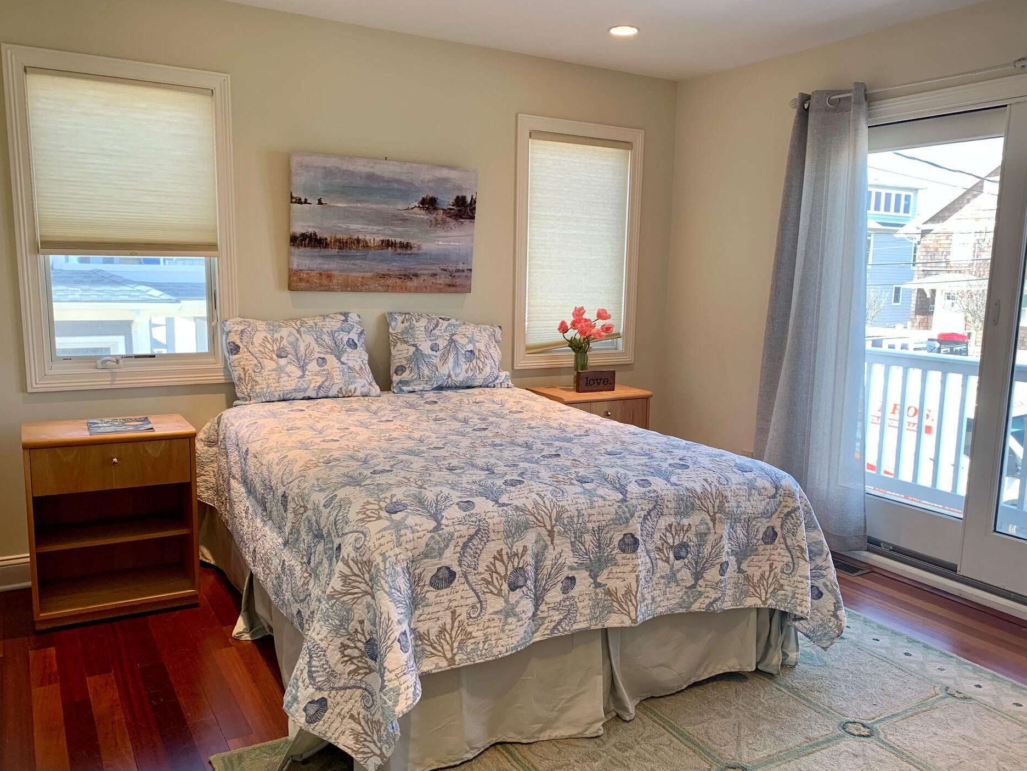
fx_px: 831
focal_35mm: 28
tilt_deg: -8.8
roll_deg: -0.6
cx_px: 541
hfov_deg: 63.4
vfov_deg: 49.7
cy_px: 412
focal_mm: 4.25
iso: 64
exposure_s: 1/120
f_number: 1.8
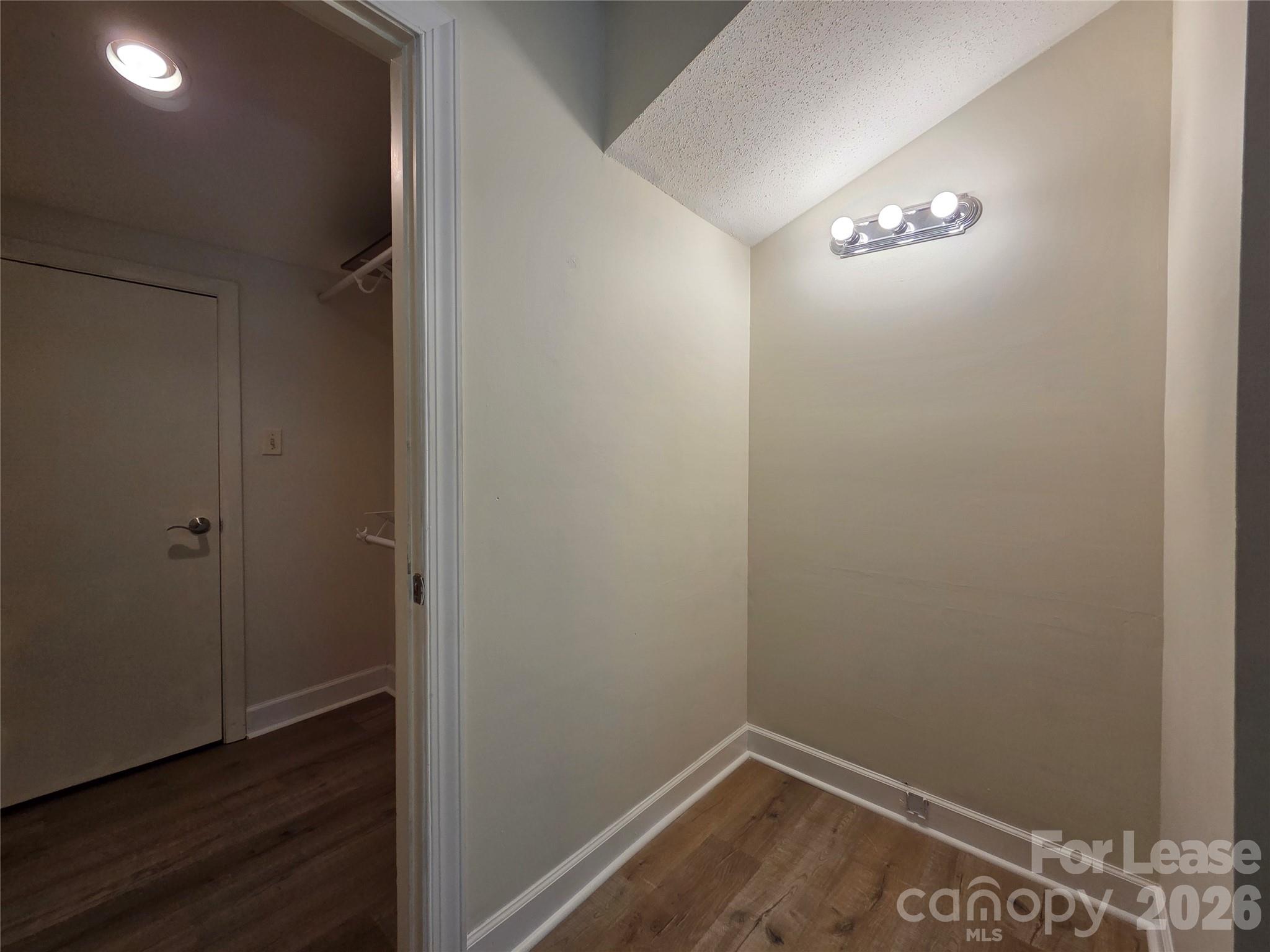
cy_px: 476
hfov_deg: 106.2
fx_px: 477
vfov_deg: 89.9
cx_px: 635
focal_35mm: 13
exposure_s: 1/120
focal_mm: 2.2
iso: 125
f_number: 2.2
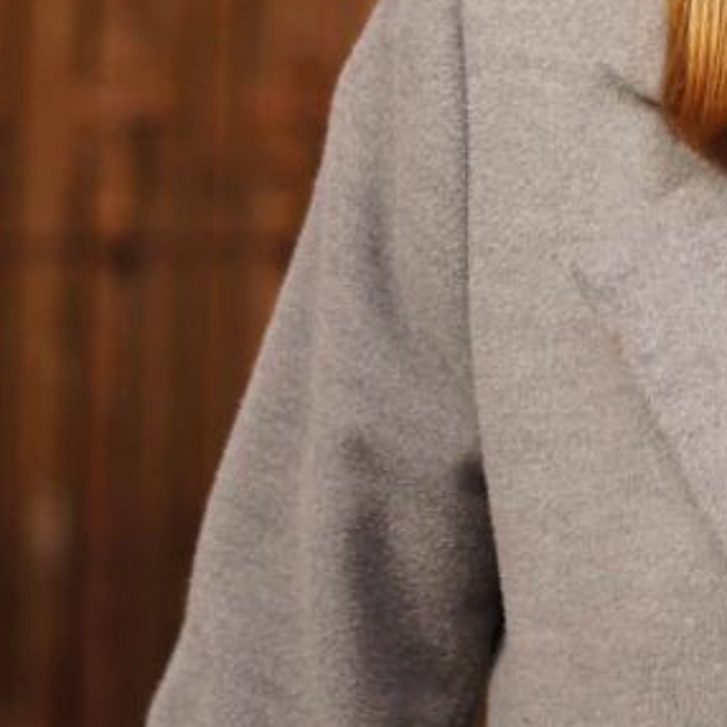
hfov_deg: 6.5
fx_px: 6344
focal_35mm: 267
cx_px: 966
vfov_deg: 6.5
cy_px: -283
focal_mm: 50
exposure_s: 1/4000
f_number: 2
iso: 400
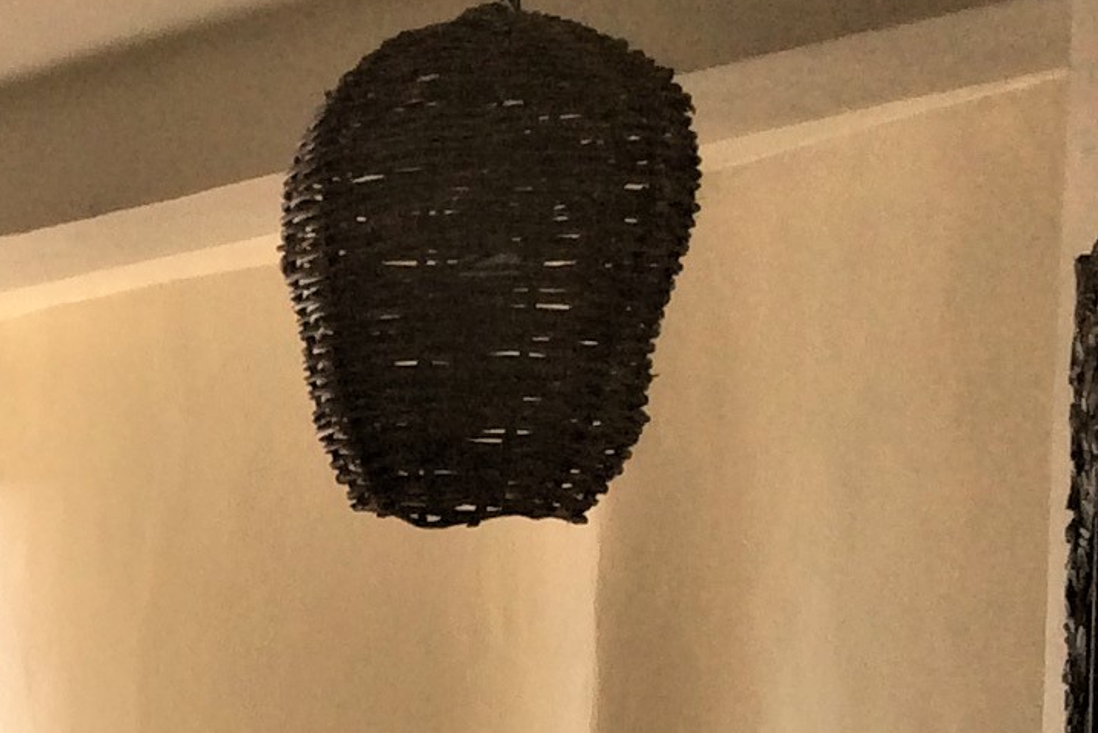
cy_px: 1093
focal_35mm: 120
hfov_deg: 15.8
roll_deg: +0.2
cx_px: -480
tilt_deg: -3.5
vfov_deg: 11.0
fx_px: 3660
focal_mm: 3.3
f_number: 2.4
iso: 32
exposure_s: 1/286
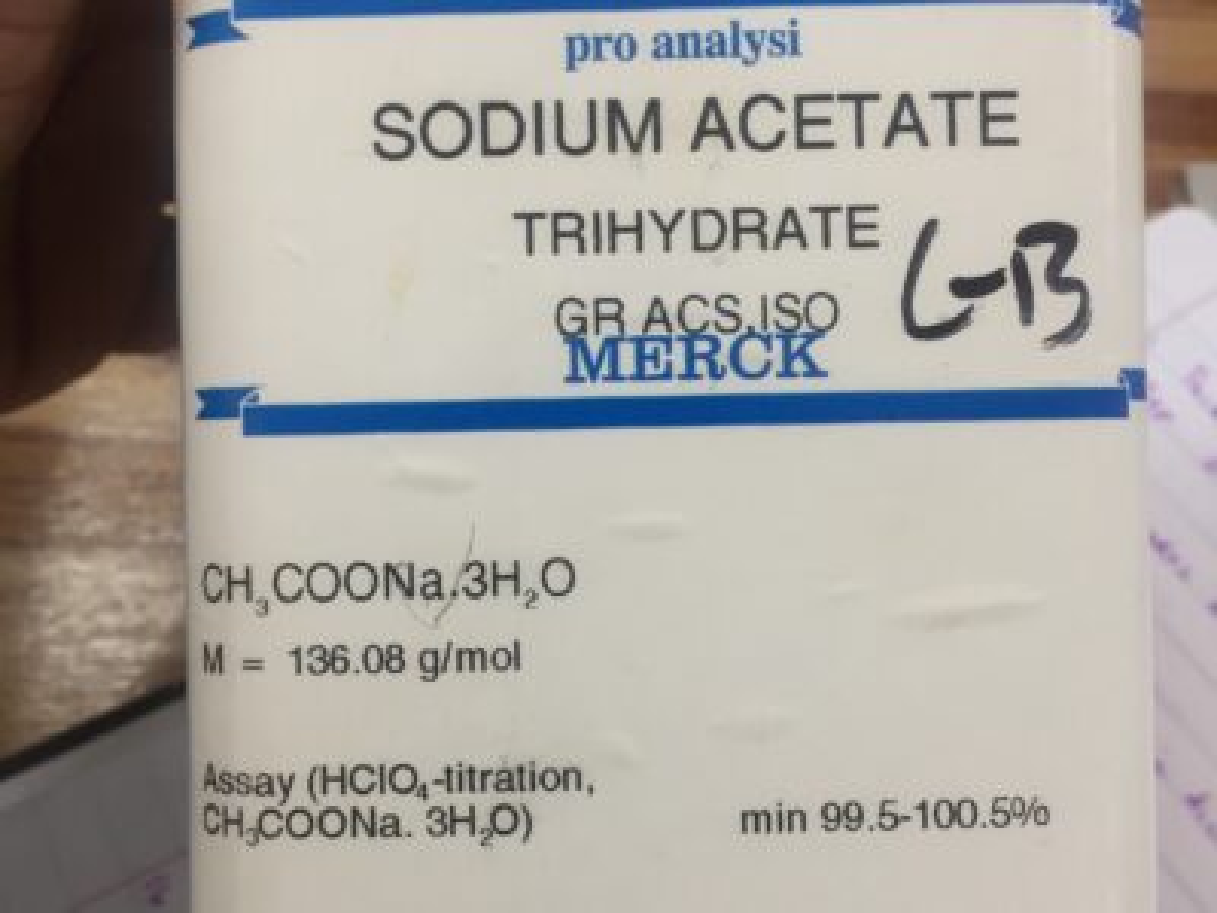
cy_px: 456
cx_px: 608
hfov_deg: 61.7
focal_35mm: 29
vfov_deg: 48.2
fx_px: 1020
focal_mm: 4.15
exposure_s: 1/33
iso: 80
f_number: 2.2
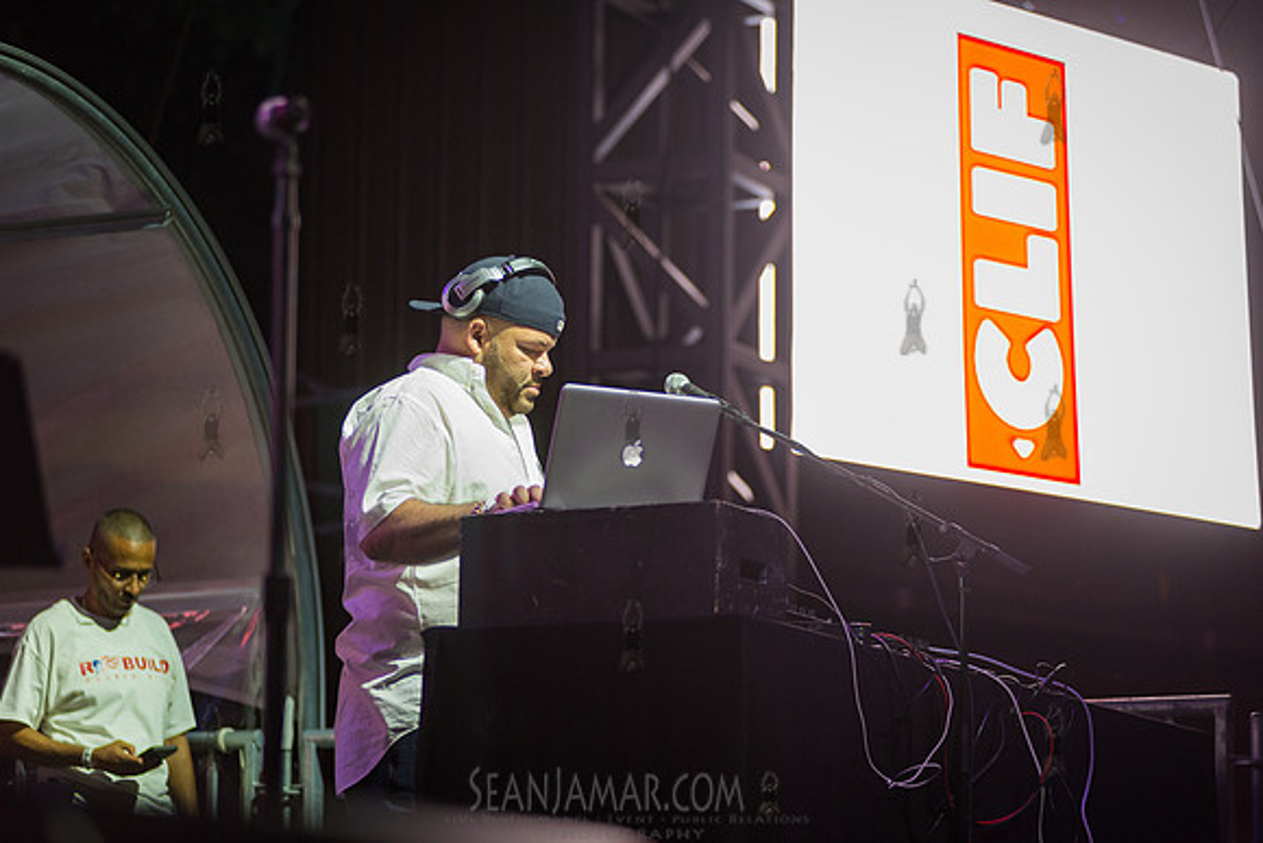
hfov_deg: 18.3
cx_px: 632
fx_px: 3930
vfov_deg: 12.2
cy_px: 422
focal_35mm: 112
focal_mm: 112
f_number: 2.8
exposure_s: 1/400
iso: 2000
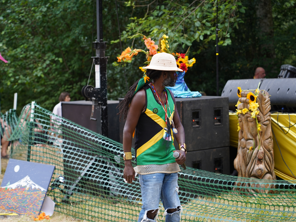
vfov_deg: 13.0
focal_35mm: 114
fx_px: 975
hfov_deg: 17.3
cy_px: 111
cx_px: 152
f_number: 4
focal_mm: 105
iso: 400
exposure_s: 1/160
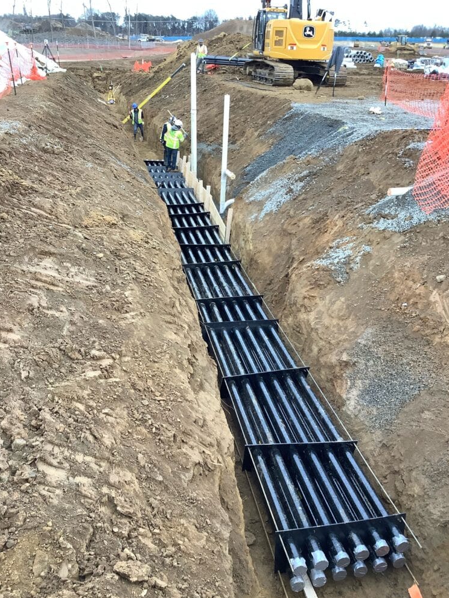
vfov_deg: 56.8
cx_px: 231
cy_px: 302
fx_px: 553
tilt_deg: -23.3
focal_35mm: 32
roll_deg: -1.6
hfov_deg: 44.2
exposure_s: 1/120
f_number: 2.4
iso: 80
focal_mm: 3.3
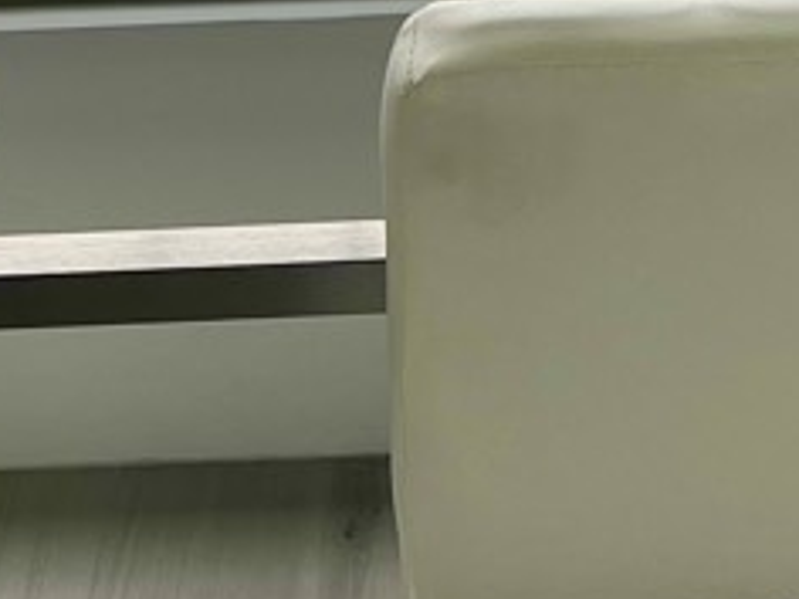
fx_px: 3555
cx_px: 914
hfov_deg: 12.6
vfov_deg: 8.9
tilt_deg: -23.3
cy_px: -724
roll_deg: +0.1
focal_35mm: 154
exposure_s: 1/159
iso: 40
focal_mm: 5.7
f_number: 1.5
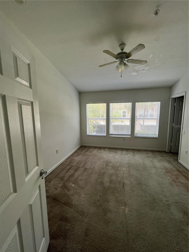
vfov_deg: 106.2
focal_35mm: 13
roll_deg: +1.7
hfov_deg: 89.9
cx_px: 94
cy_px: 126
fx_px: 95
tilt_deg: -7.9
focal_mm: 1.57
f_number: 1.8
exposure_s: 1/140
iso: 32
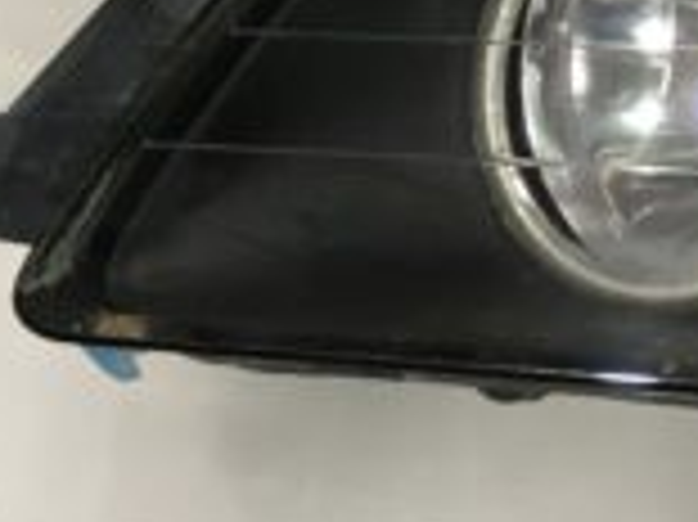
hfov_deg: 17.5
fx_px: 2075
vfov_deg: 13.3
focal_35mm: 103
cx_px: 995
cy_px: -322
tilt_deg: -79.6
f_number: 2.2
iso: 64
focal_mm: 4.15
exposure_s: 1/30
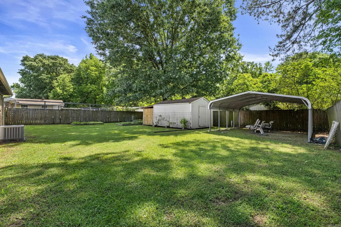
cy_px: 114
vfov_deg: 77.3
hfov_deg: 100.4
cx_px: 170
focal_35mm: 15
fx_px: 142
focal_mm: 10
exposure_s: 1/100
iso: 400
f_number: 7.1
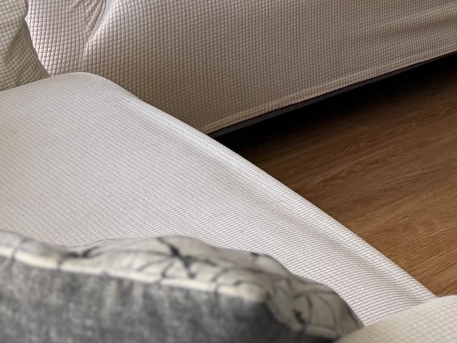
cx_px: 582
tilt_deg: -8.6
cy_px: -217
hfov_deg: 18.4
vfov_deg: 13.6
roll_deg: +1.6
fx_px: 1320
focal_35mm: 100
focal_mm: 6.76
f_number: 1.78
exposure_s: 1/71
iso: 200
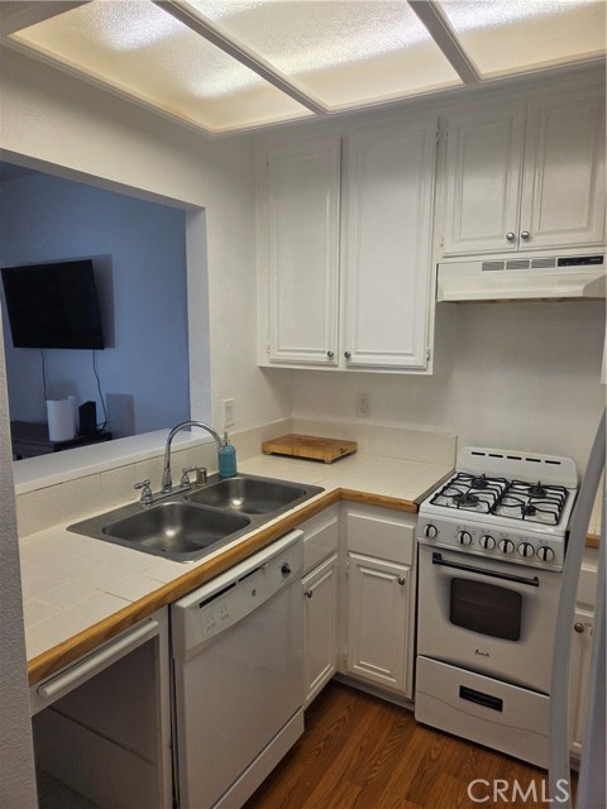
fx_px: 538
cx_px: 304
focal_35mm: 23
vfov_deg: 73.9
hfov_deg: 58.9
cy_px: 404
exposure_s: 1/120
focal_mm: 5.4
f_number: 1.8
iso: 80
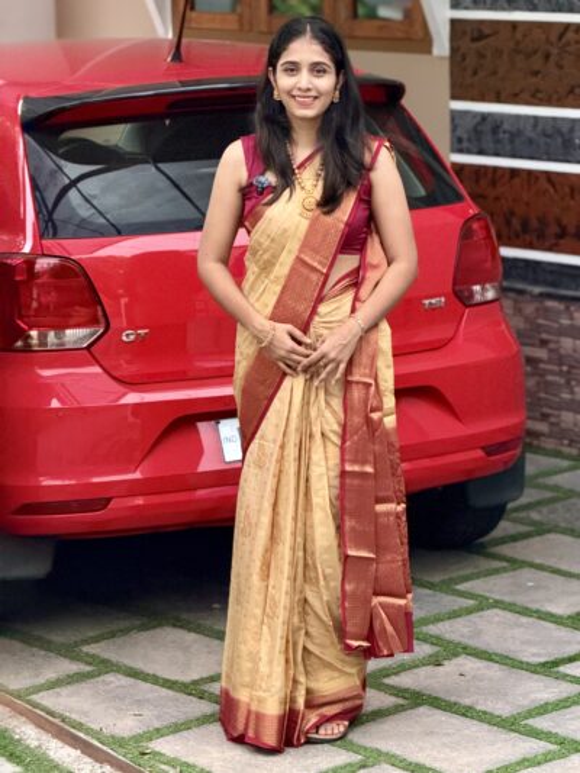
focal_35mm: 100
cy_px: 386
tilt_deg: -9.1
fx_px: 2233
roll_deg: +0.9
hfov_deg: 14.8
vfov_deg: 19.6
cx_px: 290
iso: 800
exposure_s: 1/40
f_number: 2.8
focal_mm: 16.89
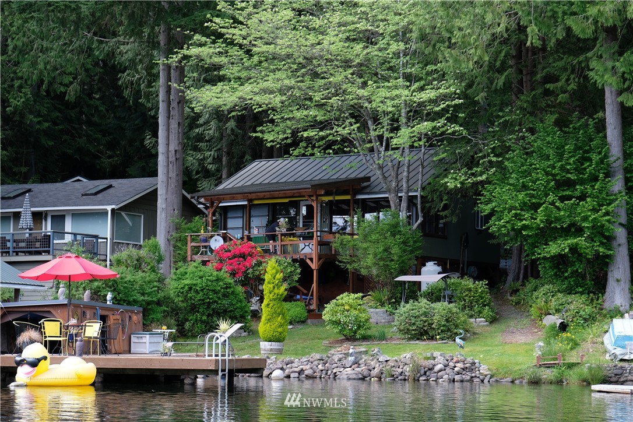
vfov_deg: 16.5
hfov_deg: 24.5
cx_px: 316
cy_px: 211
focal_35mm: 83
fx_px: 1459
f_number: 5.6
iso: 400
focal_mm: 55
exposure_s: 1/180
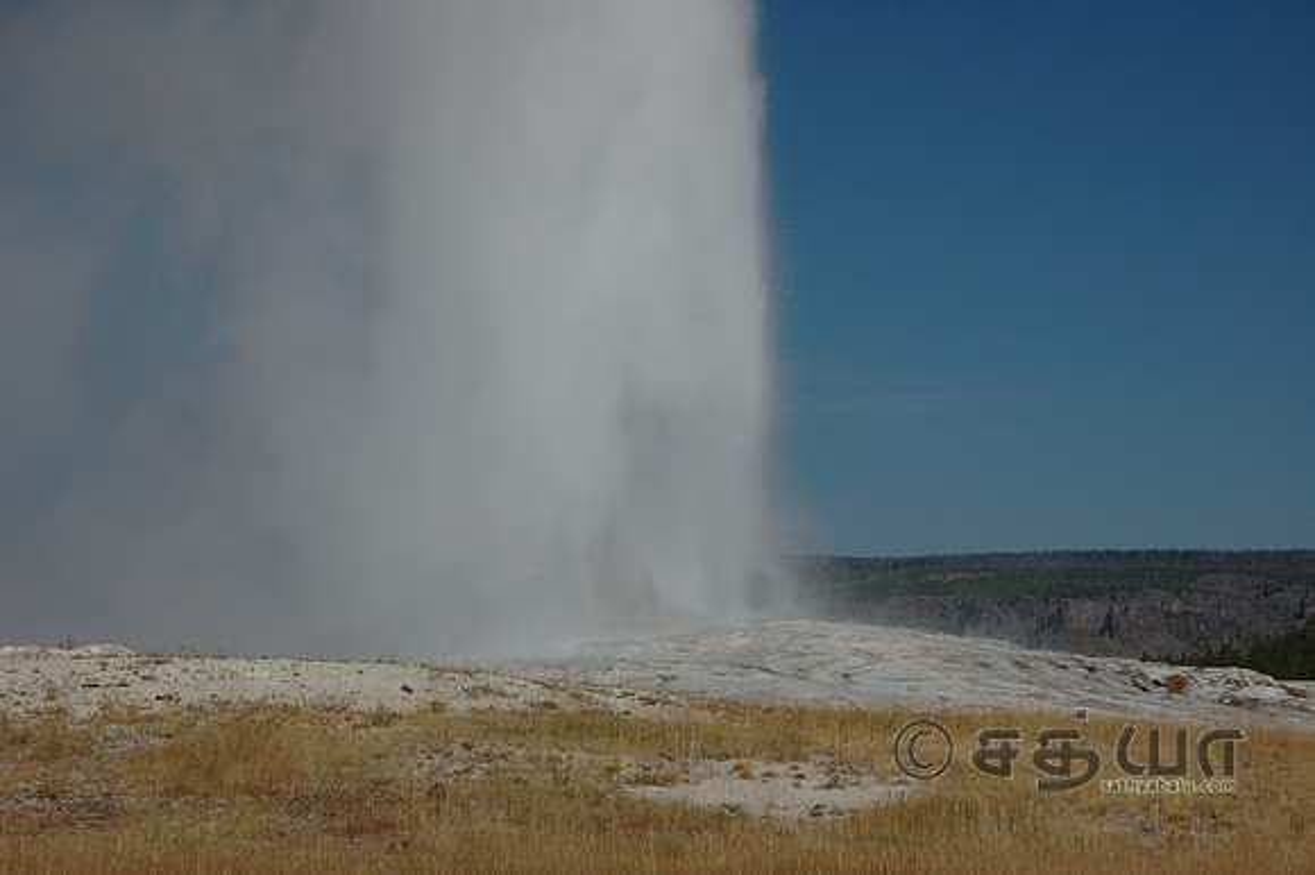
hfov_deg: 19.5
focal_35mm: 105
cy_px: 438
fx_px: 3833
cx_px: 658
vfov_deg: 13.0
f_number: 9
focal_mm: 70
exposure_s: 1/320
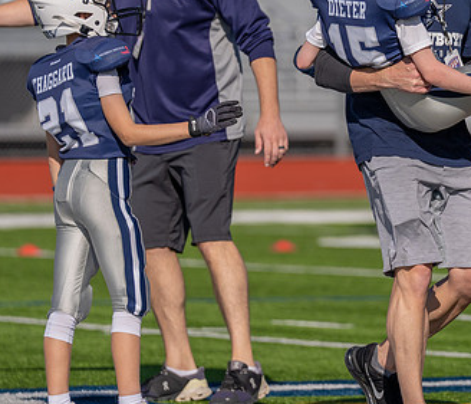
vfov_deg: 3.8
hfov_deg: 4.5
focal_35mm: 419
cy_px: 92
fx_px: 6006
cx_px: 428
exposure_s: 1/4000
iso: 160
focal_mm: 200
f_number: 3.2
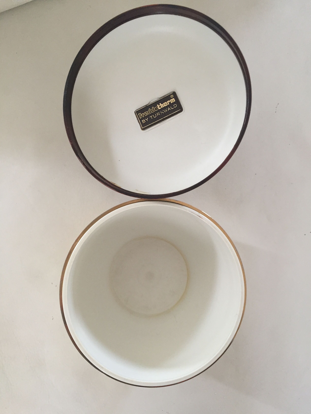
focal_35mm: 29
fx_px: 347
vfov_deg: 61.7
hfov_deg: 48.2
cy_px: 207
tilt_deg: -85.6
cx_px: 156
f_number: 2.2
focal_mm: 4.15
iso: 160
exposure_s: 1/33
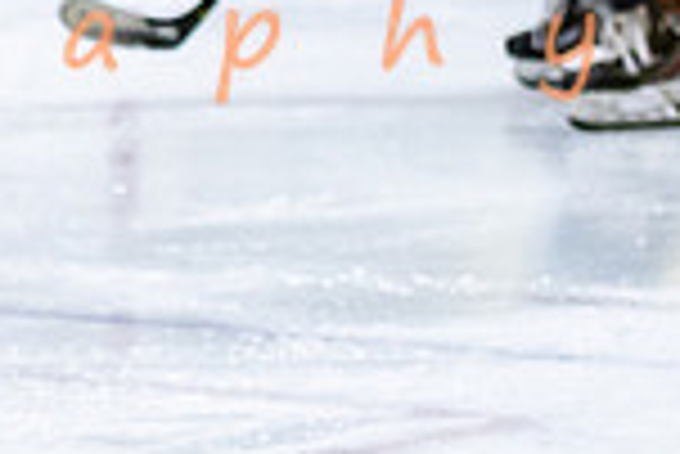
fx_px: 8621
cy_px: -211
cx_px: -513
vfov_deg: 3.0
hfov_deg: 4.5
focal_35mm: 456
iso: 1800
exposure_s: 1/640
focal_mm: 70
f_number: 2.8
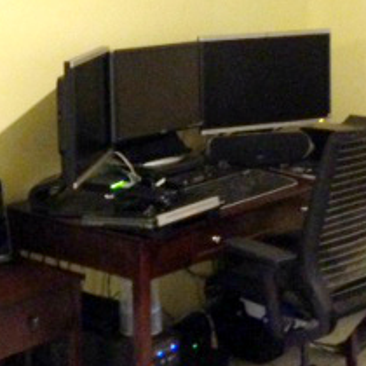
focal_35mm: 89
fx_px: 1065
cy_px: 94
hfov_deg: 19.5
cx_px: 134
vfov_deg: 19.4
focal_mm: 4.13
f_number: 2.4
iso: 640
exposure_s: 1/15
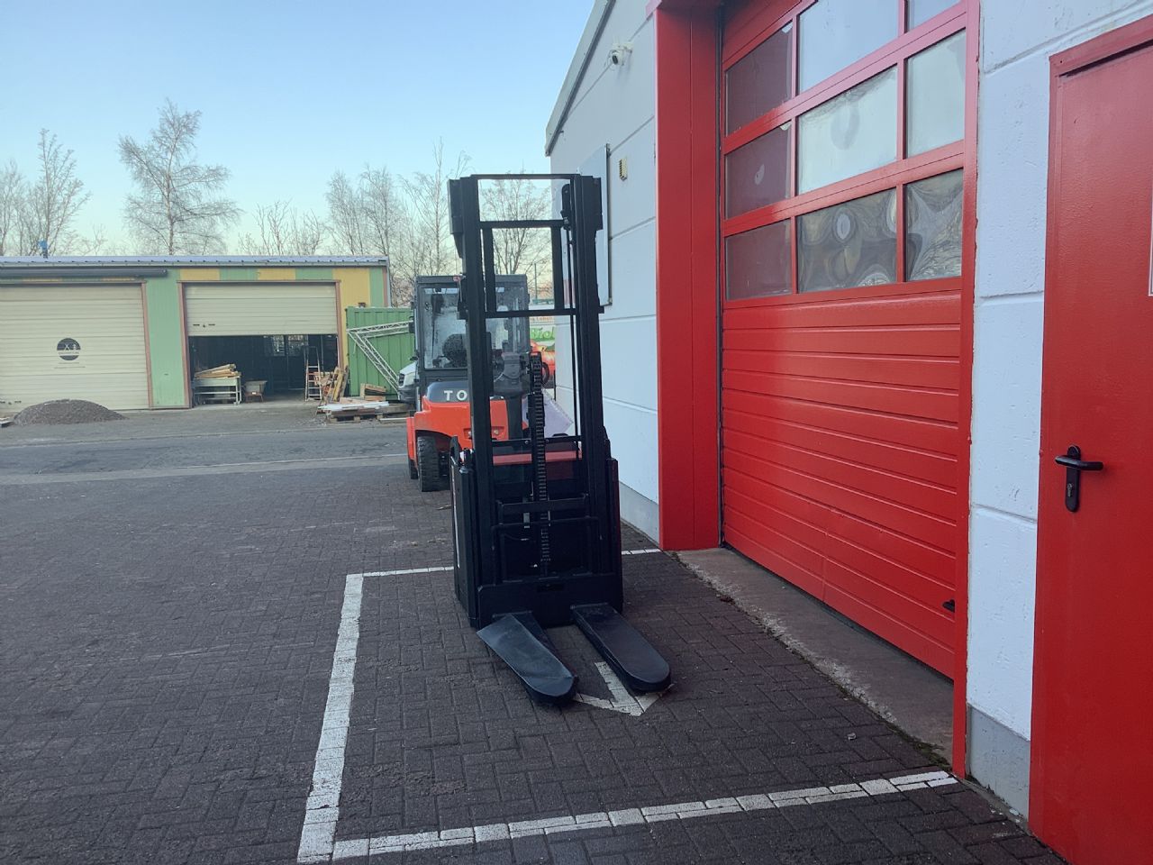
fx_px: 1033
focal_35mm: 31
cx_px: 576
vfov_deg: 45.4
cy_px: 432
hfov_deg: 58.4
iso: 25
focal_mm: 3.3
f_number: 2.4
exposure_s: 1/112
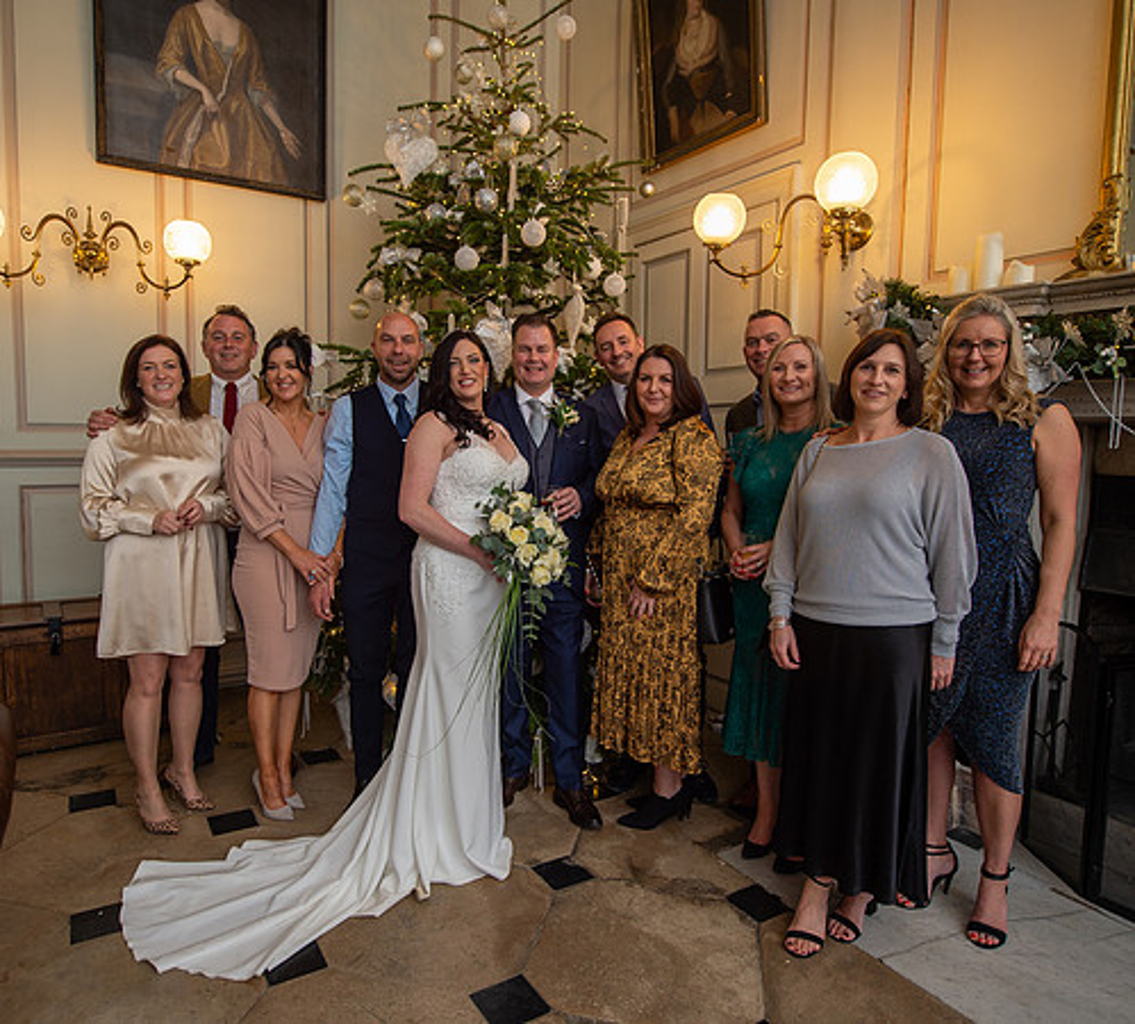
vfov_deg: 64.5
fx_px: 811
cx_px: 537
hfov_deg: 69.9
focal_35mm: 23
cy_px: 512
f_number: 3.5
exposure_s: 1/80
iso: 400
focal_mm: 19
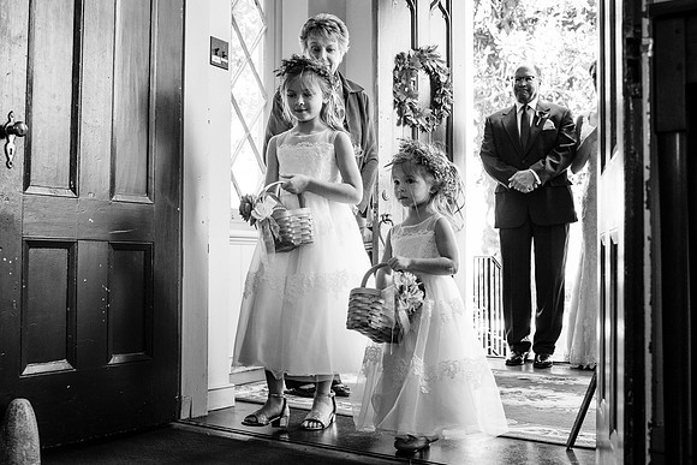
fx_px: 802
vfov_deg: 32.3
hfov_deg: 46.9
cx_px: 299
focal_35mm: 41
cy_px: 246
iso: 2000
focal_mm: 35
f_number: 4
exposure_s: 1/100
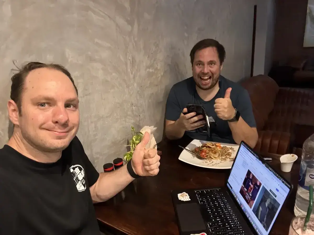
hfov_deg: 73.9
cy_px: 118
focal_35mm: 23
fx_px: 209
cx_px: 157
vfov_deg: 58.9
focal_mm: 2.69
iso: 400
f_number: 1.9
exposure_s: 1/33
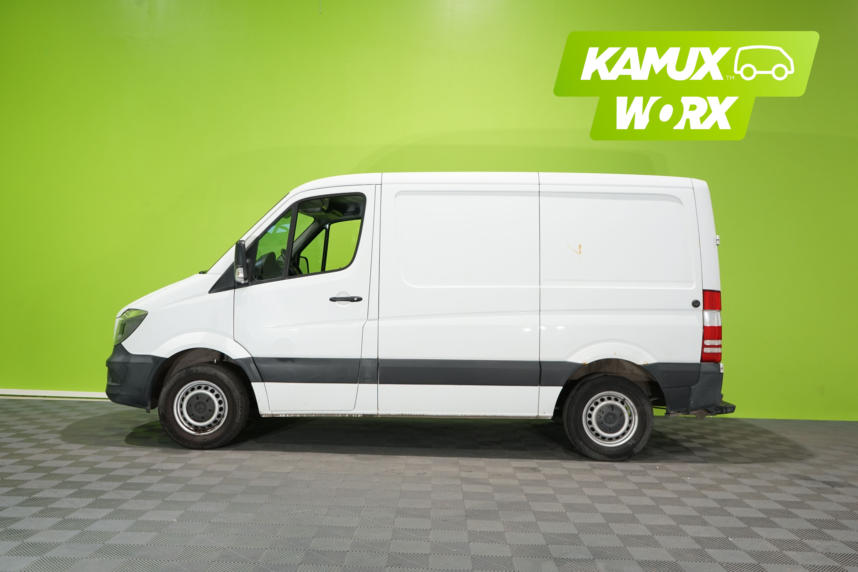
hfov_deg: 60.3
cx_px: 429
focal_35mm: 31
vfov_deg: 42.3
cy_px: 286
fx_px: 739
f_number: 5.6
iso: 1000
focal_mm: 31
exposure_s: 1/30
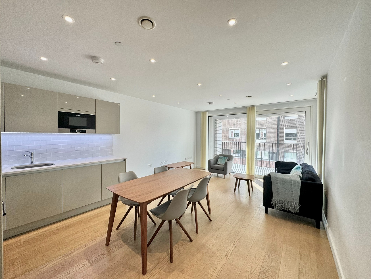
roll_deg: -0.9
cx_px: 186
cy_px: 140
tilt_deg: -0.6
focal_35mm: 14
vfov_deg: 85.7
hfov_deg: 102.1
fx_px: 150
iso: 80
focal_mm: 2.22
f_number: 2.2
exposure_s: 1/100
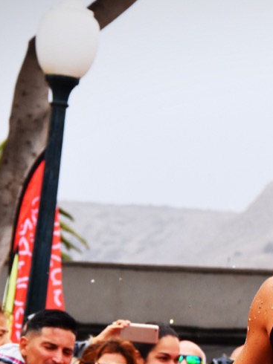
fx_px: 3515
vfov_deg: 5.9
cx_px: 327
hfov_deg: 4.4
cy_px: 365
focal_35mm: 334
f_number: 8
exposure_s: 1/500
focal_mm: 70
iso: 450
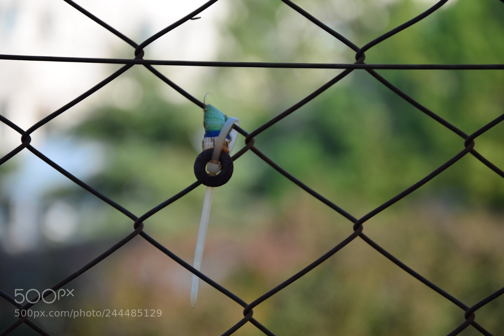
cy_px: 169
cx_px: 250
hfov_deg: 12.9
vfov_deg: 8.6
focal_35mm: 160
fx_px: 2233
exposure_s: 1/125
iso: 100
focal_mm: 105
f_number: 5.6
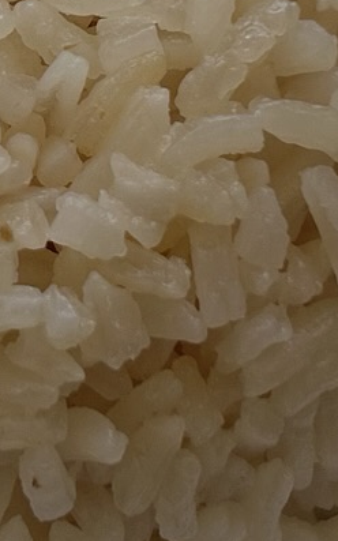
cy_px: 108
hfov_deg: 9.3
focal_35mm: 139
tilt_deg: -54.8
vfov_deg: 14.9
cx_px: -22
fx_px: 2049
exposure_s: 1/1238
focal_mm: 5.7
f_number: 1.5
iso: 50
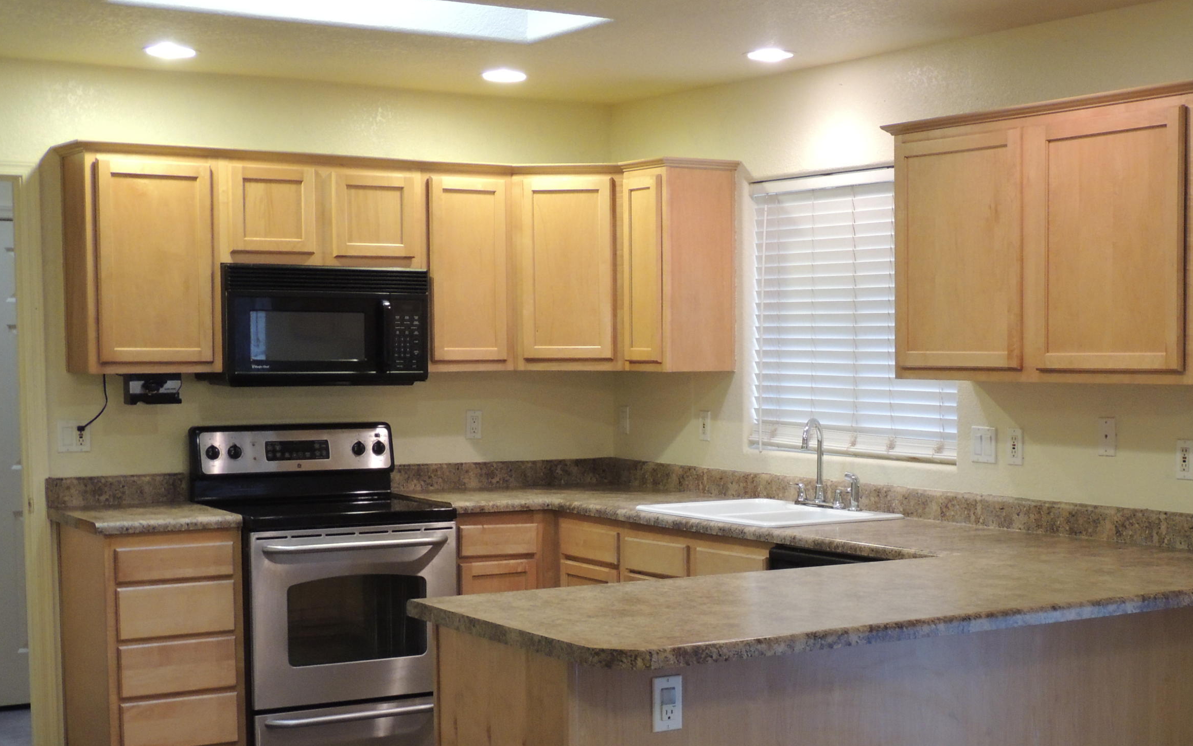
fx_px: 1918
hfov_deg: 34.3
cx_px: 767
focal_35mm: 59
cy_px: 524
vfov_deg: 21.9
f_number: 3.4
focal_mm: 7.6
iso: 400
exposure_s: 1/20
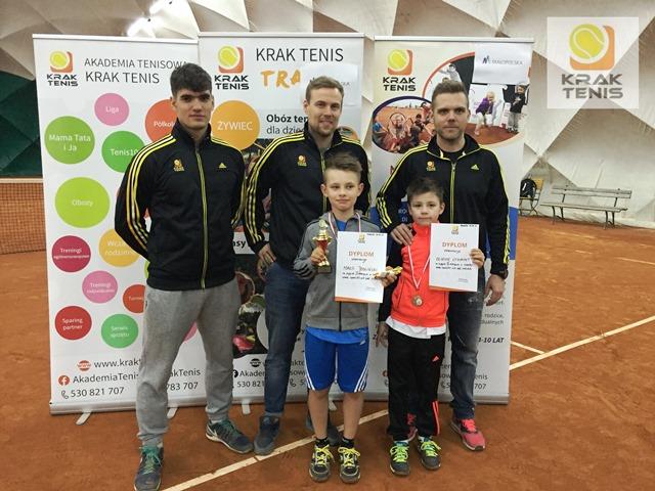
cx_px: 328
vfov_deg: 48.2
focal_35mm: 29
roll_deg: -0.8
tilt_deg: -10.4
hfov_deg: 61.7
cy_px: 246
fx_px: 549
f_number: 2.2
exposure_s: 1/33
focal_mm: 4.15
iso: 250
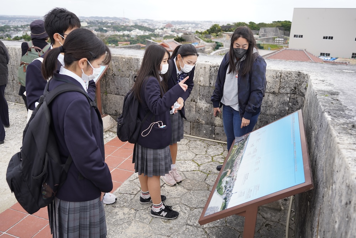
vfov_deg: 43.6
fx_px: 297
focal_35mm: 30
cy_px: 119
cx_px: 178
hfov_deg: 61.9
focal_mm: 30
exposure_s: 1/80
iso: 100
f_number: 4.5
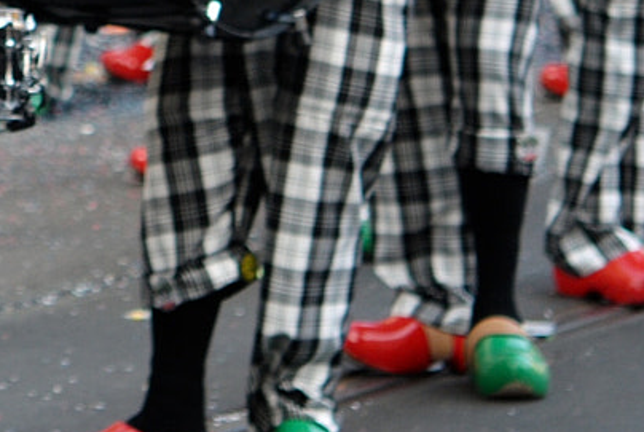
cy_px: -210
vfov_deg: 3.9
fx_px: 6380
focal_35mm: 356
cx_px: -335
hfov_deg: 5.7
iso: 200
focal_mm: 60
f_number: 2.8
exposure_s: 1/200
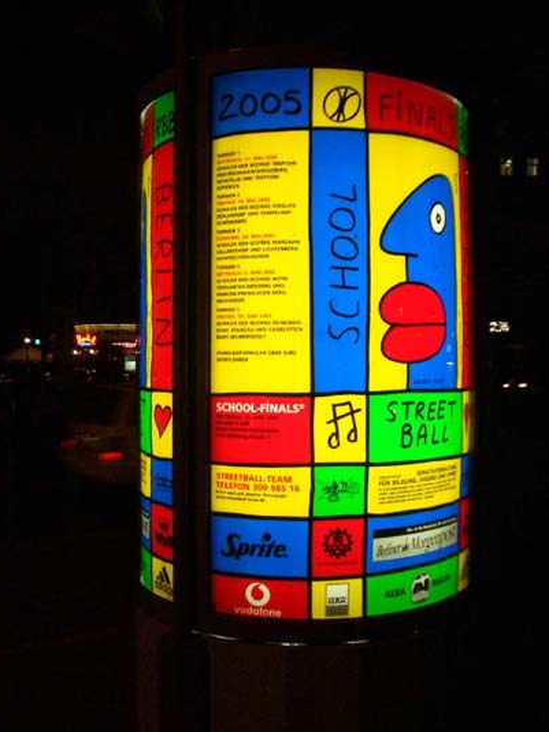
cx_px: 269
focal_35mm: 36
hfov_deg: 39.6
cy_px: 365
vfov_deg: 51.4
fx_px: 762
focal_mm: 5.8
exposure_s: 1/60
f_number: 2.6
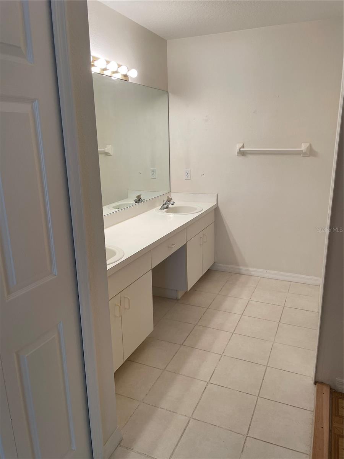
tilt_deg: -16.1
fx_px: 345
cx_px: 172
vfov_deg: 67.3
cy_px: 230
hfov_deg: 53.1
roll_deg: +1.9
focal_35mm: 26
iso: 64
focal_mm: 4.2
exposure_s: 1/120
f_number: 1.6
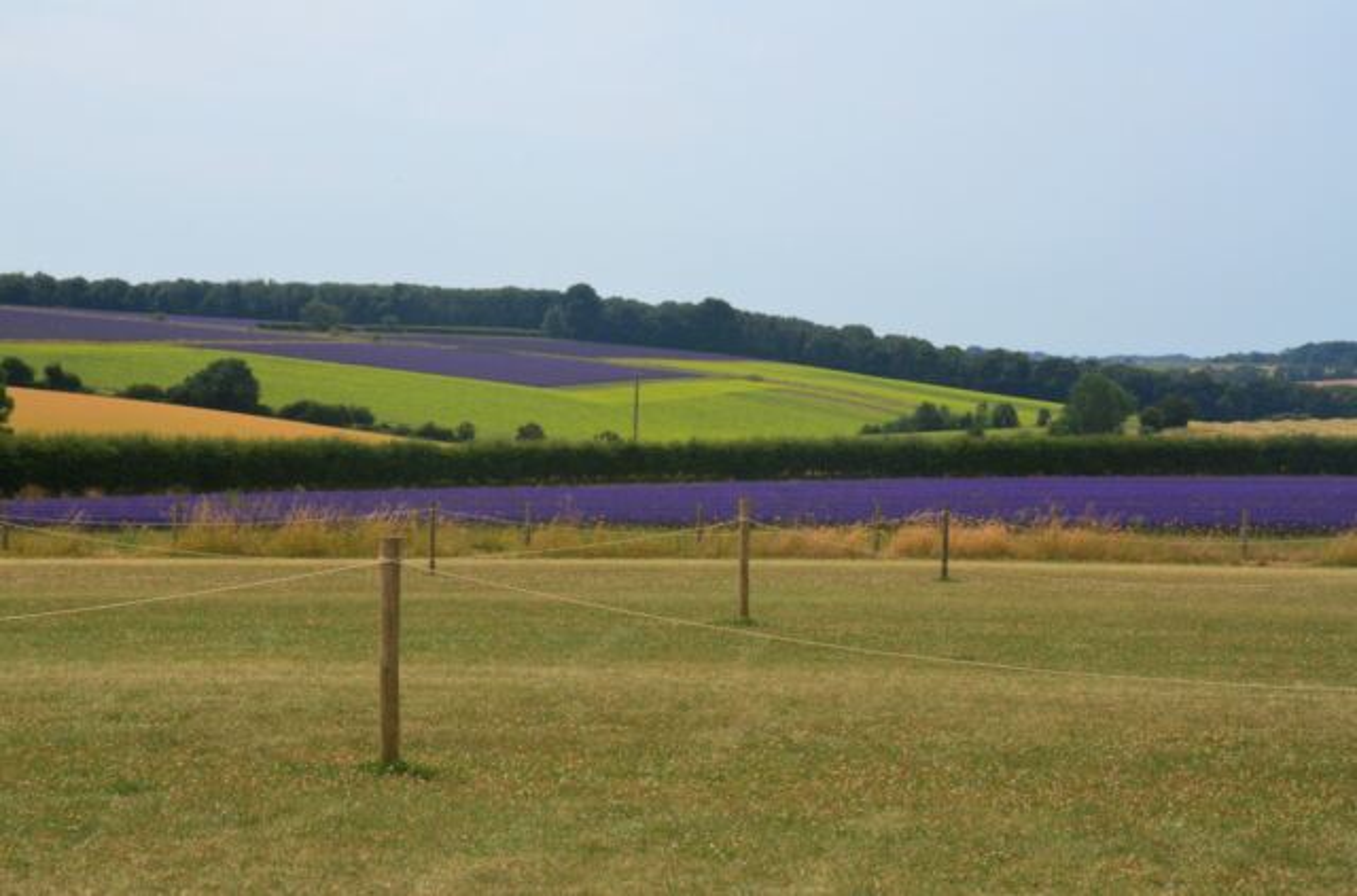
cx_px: 678
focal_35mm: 82
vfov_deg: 16.5
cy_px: 448
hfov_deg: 24.7
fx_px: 3101
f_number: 16
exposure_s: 1/1000
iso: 1250
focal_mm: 55
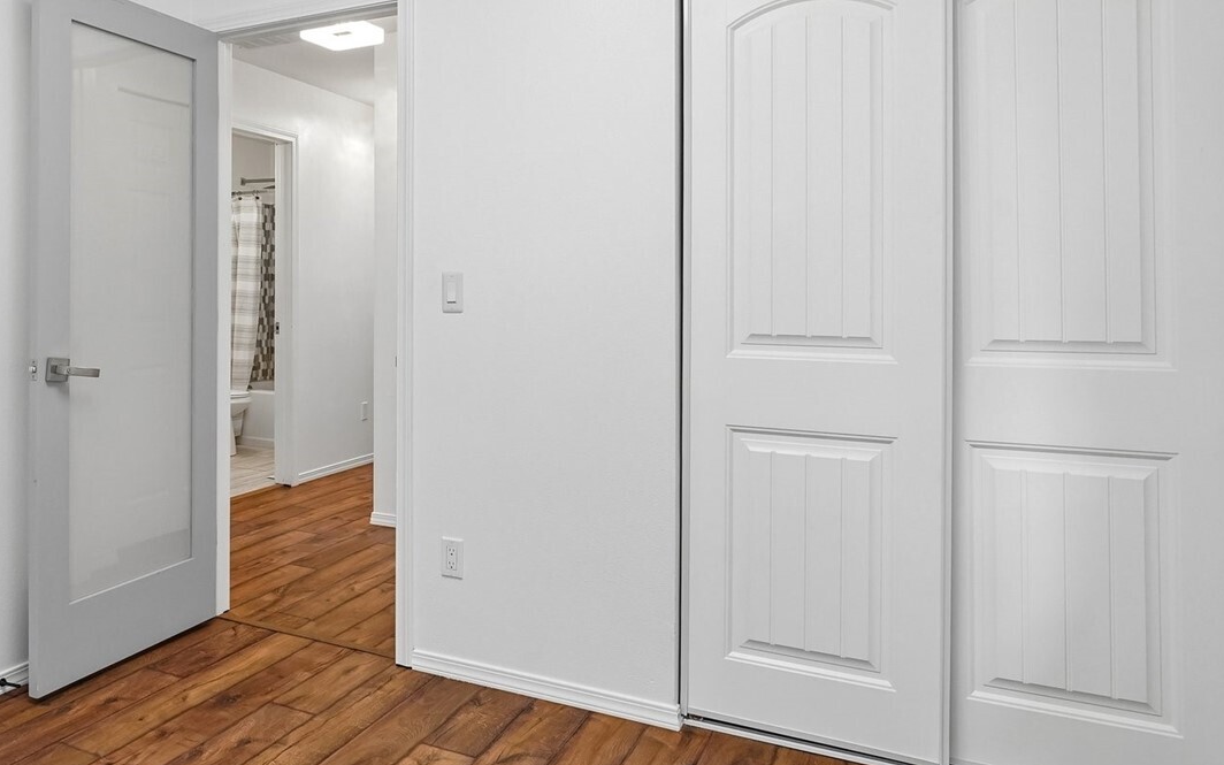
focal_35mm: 26
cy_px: 310
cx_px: 392
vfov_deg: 47.4
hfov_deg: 68.1
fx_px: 867
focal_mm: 16
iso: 1600
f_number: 8
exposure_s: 1/60
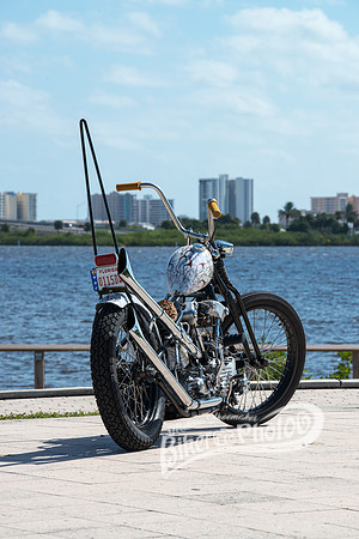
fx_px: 2543
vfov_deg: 12.1
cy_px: 270
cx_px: 180
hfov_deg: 8.1
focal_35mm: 170
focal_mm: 170
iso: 400
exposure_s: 1/1000
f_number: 8
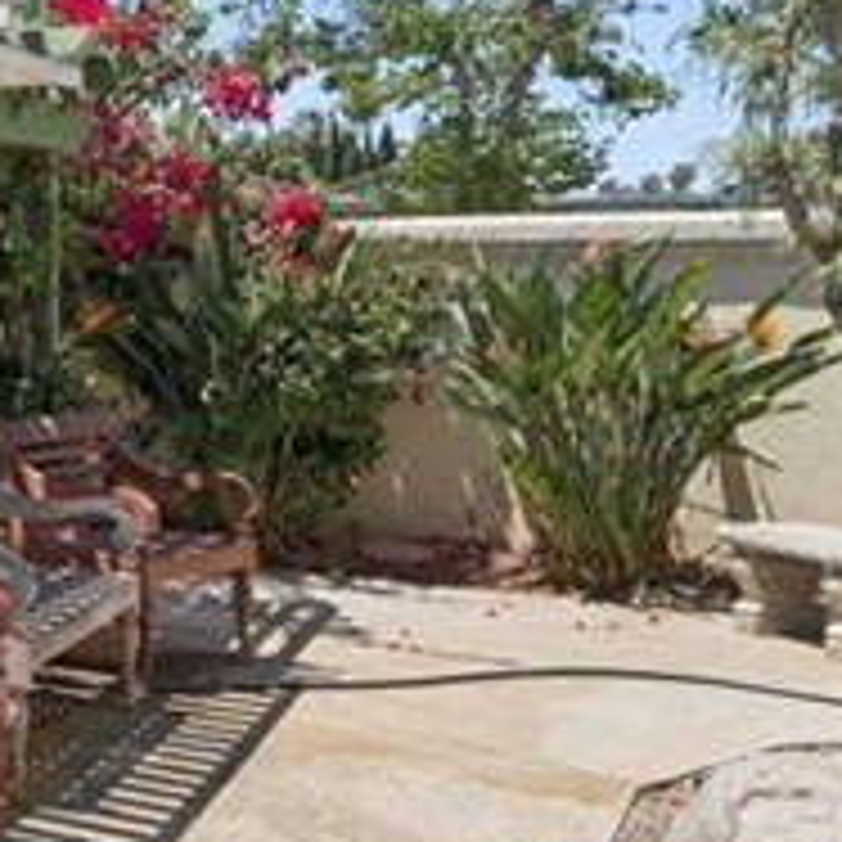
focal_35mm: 56
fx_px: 1541
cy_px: 286
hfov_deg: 20.7
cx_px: -693
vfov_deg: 30.4
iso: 100
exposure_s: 1/400
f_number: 8
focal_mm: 12
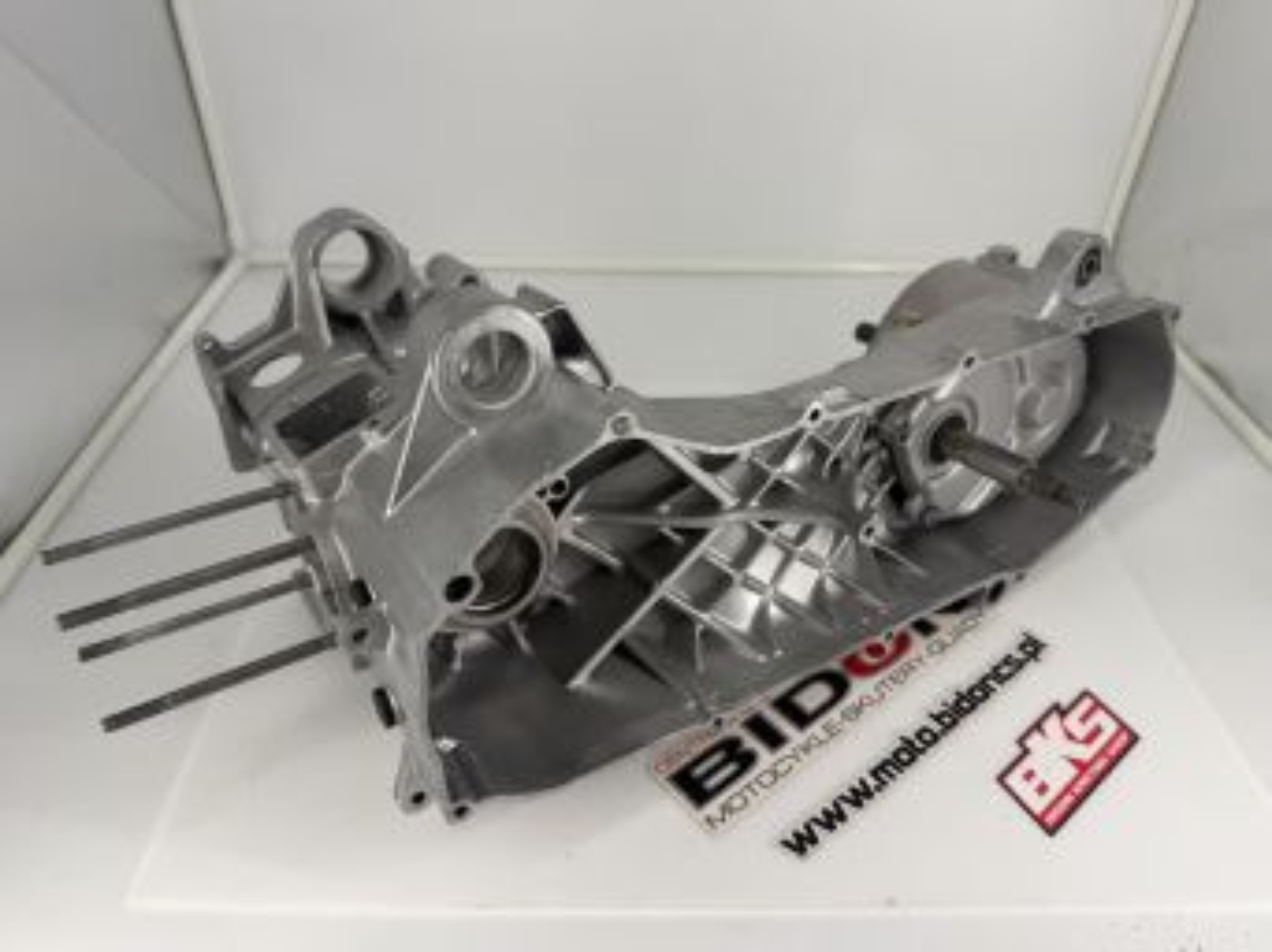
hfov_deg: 71.6
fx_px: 881
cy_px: 476
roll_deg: -0.3
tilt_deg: -38.2
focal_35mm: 24
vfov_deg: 56.8
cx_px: 636
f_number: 1.78
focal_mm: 6.76
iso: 80
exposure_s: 1/1060
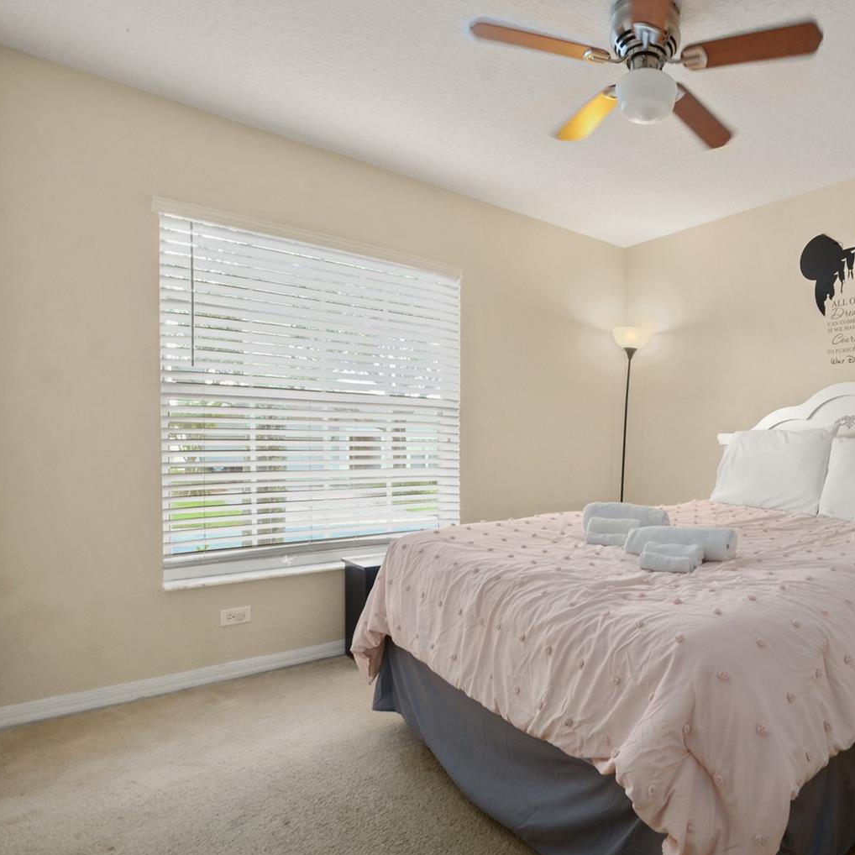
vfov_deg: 74.8
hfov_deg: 70.7
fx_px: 559
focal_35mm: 20
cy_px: 431
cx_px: 622
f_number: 8
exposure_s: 1/2.5
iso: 200
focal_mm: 10
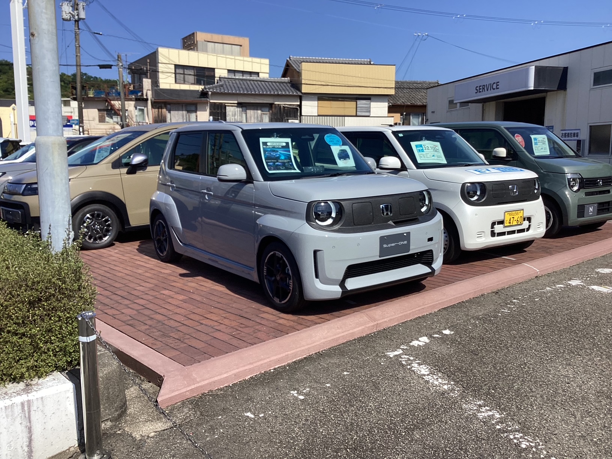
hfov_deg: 58.4
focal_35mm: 31
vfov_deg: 45.4
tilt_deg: -8.3
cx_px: 306
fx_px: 548
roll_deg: +0.6
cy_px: 230
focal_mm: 3.3
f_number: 2.4
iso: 25
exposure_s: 1/1664
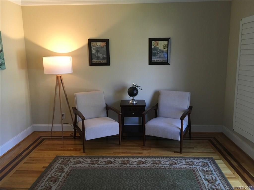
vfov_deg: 48.2
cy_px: 95
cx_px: 127
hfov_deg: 61.7
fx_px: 213
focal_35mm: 29
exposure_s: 1/30
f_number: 2.2
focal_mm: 4.15
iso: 125
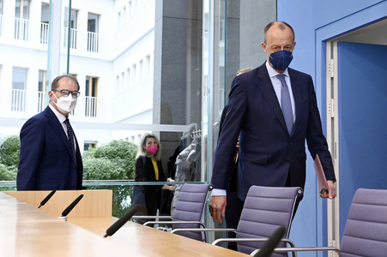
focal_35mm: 39
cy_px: 128
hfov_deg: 49.6
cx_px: 194
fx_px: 419
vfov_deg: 34.2
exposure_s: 1/400
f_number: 5.6
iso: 3200
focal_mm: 39
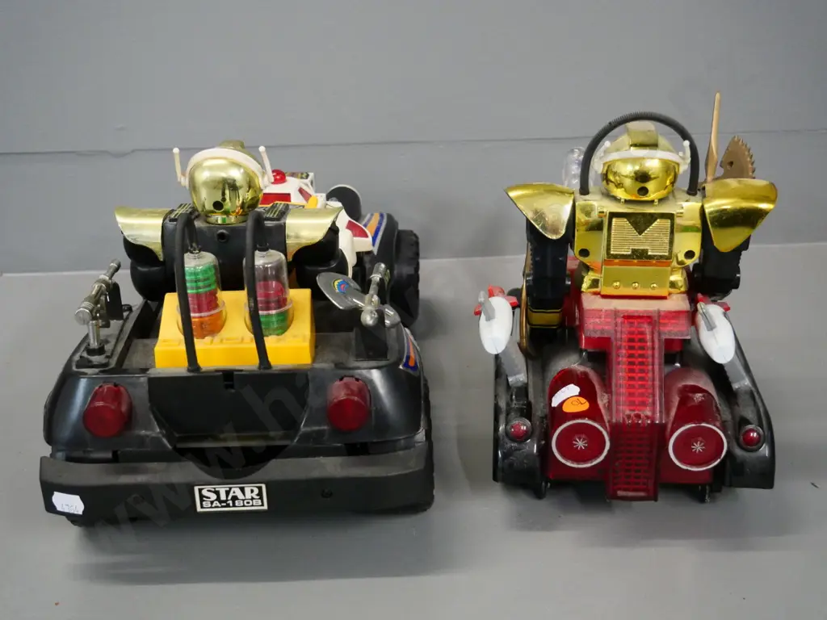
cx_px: 414
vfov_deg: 32.9
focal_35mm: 44
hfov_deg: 42.9
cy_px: 310
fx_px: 1051
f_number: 4.5
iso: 3200
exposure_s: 1/100
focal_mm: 22
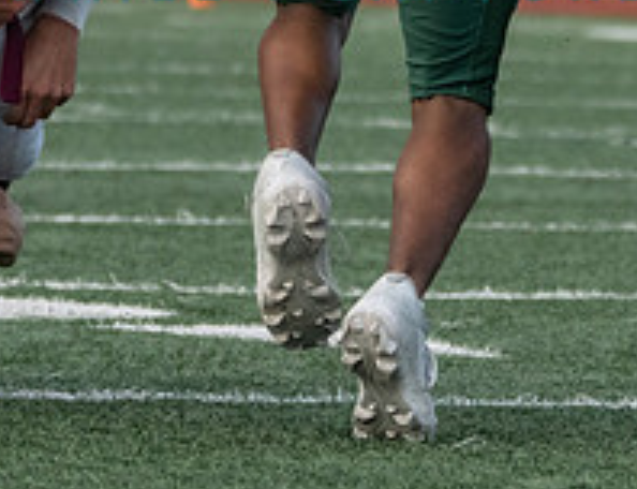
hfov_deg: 2.4
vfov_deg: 1.8
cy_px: -286
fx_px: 15497
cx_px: 235
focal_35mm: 835
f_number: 8
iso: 1600
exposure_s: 1/1250
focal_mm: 216
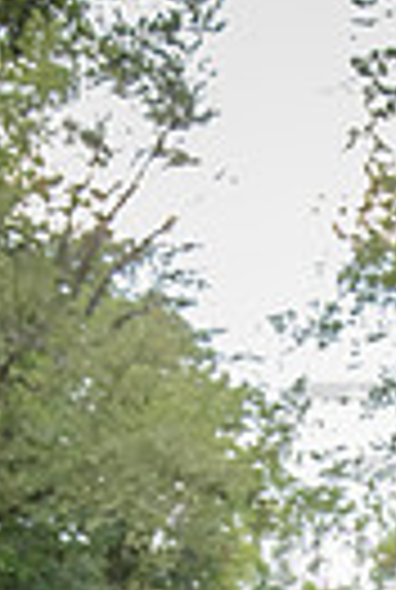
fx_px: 1969
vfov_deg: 15.2
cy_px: 982
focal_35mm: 120
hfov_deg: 11.4
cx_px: 396
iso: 400
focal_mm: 35
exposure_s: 1/250
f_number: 4
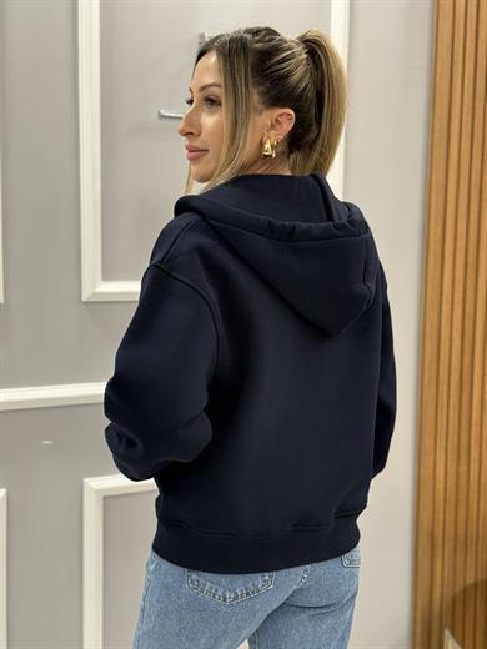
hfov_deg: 30.3
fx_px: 900
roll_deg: -1.0
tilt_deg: -4.9
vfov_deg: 39.7
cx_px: 244
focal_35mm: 48
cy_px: 324
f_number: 1.78
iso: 200
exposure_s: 1/100
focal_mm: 6.76
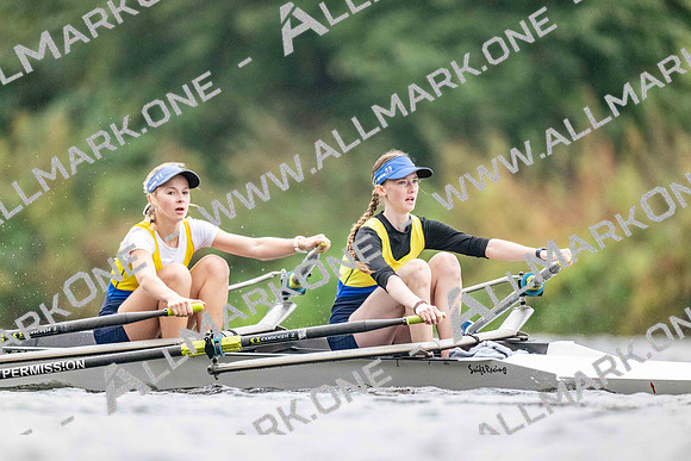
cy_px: 230
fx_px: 11519
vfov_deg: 2.3
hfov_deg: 3.4
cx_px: 346
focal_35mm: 600
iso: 8000
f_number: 4
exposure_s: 1/2500
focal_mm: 600
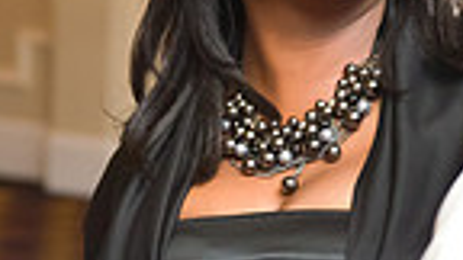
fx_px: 2480
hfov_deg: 10.7
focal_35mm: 202
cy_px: -45
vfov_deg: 6.0
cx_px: 286
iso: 3200
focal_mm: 48
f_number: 3.2
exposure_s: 1/125
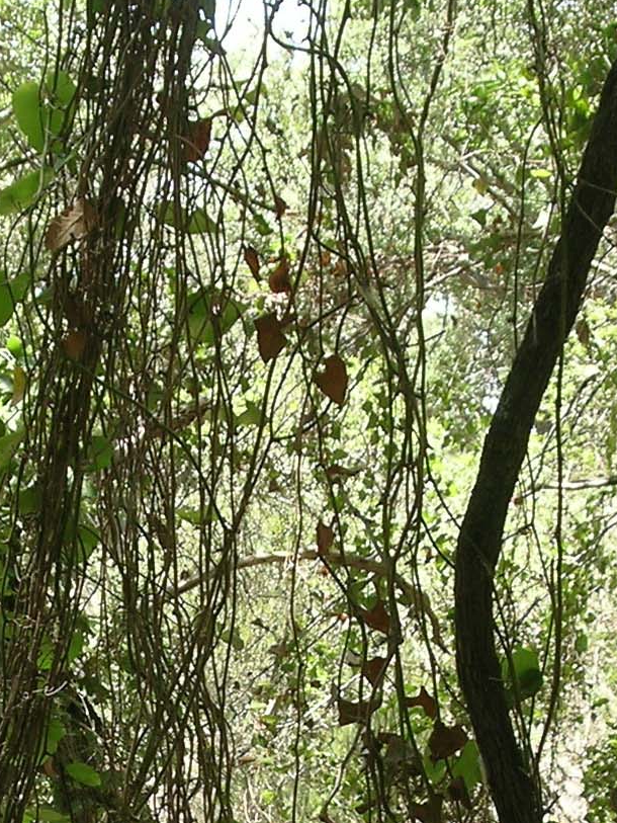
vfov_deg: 11.5
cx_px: 157
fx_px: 4015
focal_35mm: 169
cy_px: 914
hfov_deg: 8.8
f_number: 4.4
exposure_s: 1/68.4
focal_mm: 11.1
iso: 50
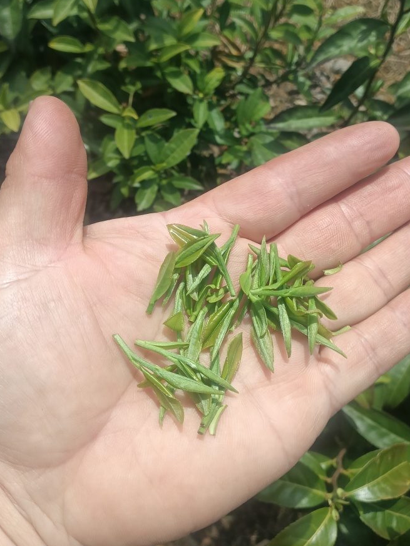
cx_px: 217
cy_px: 238
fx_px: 521
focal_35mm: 33
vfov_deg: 55.2
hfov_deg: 42.9
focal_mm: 3.61
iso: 64
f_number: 1.8
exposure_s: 1/1214
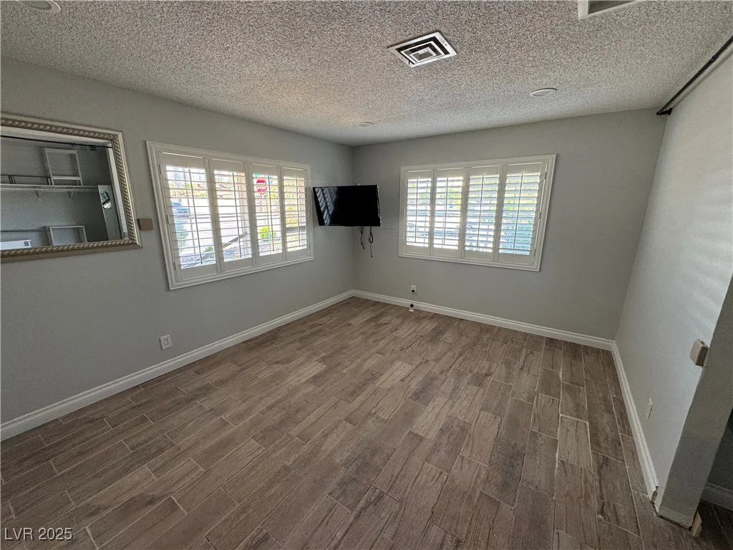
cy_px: 275
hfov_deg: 102.1
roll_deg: -0.8
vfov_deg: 85.7
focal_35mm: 14
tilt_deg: -13.6
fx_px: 296
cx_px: 366
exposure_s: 1/120
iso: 125
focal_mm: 2.22
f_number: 2.2
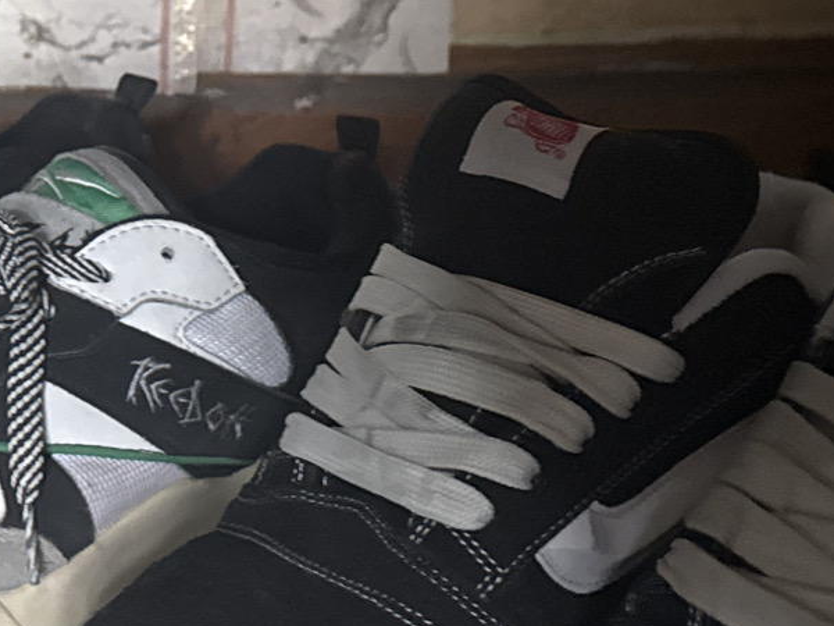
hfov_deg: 24.3
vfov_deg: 18.1
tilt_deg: -14.2
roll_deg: -1.8
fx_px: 1927
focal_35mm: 80
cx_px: 264
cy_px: 63
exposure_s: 1/42
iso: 800
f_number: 1.78
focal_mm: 6.76
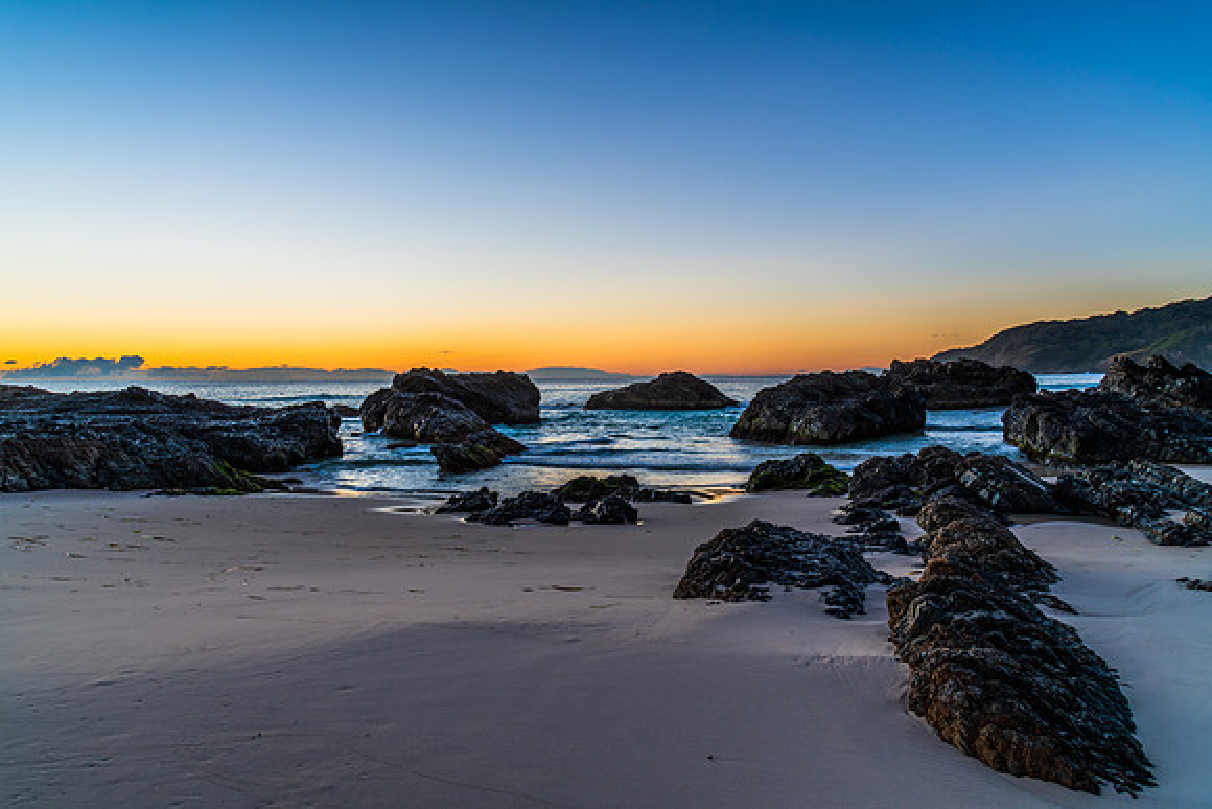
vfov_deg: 52.8
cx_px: 606
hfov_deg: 73.2
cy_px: 404
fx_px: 815
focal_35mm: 24
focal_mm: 24
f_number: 9
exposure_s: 1/6
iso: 100
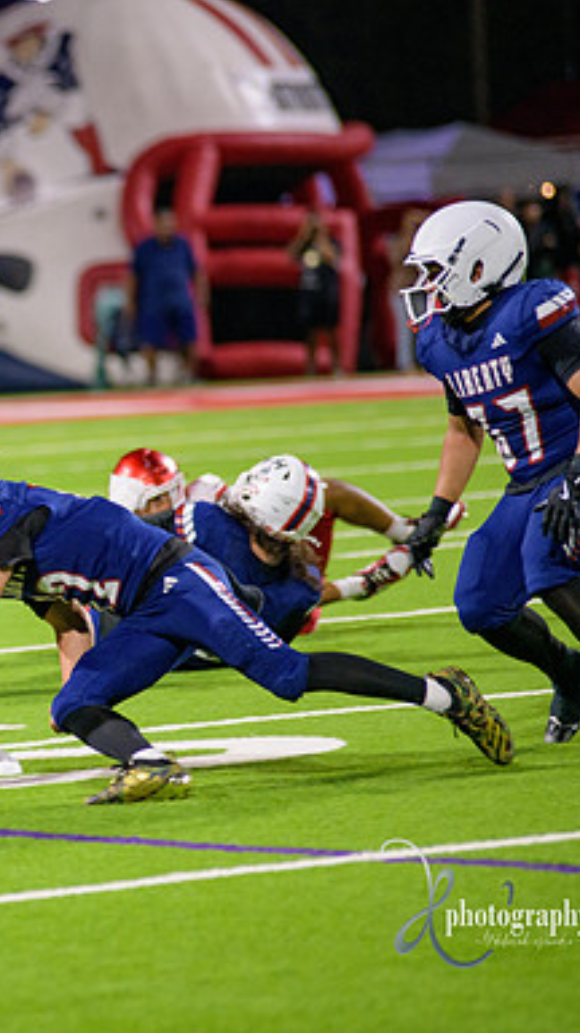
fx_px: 8657
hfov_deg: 3.8
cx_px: -110
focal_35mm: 316
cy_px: 516
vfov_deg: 6.8
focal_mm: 200
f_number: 2.8
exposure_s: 1/320
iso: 2000
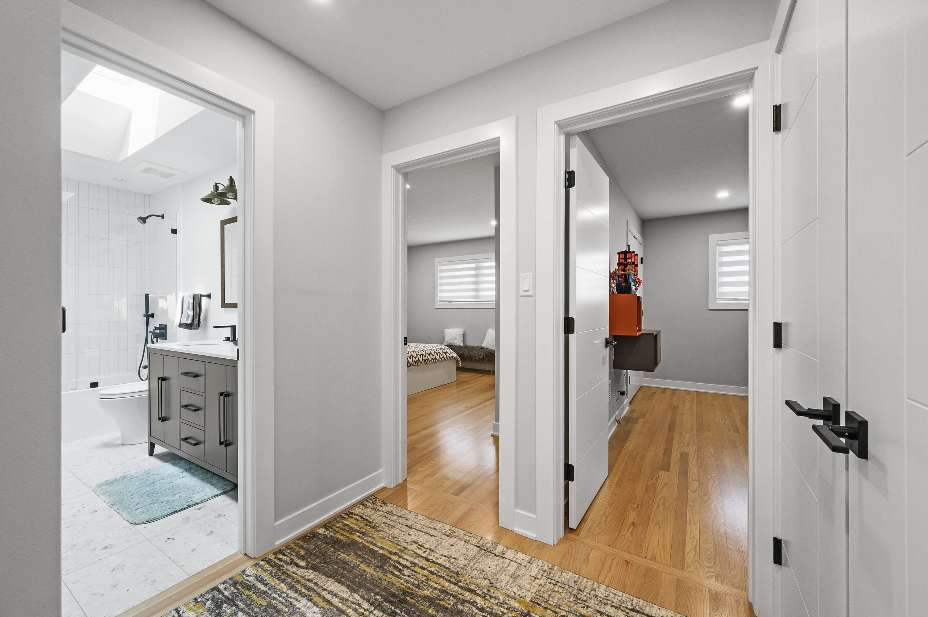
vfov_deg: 81.1
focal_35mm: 14
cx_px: 464
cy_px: 308
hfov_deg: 104.3
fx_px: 361
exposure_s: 1/40
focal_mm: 14
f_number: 9
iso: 800
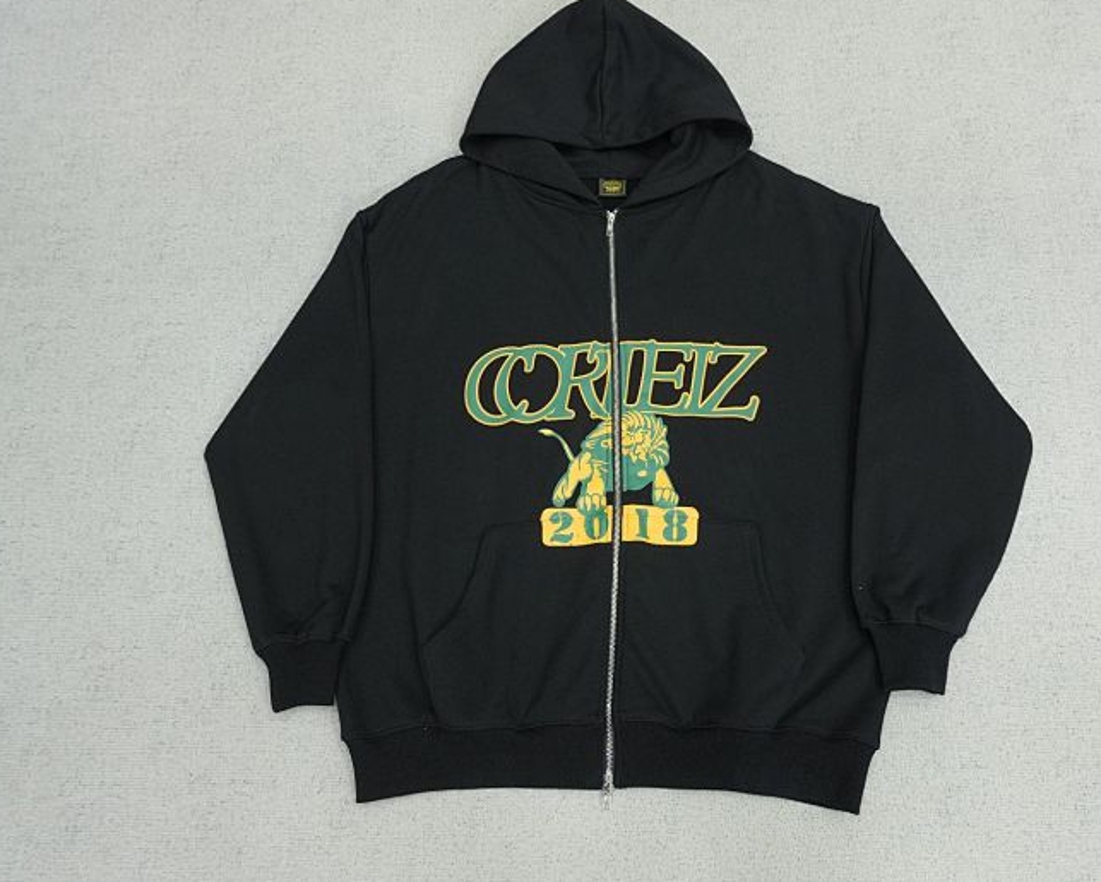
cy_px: 431
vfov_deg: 51.6
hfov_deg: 62.0
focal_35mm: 28
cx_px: 613
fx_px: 913
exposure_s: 1/160
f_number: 8
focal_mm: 16
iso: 1000
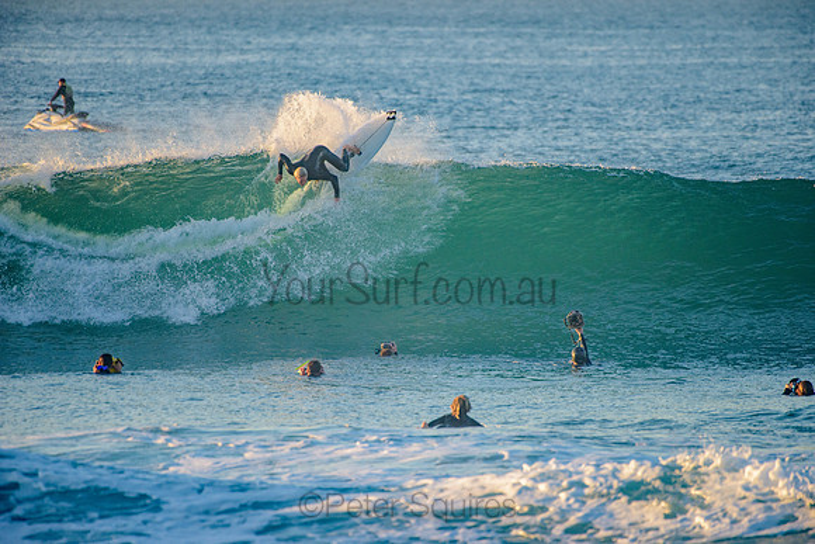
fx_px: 11322
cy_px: 272
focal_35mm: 500
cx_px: 408
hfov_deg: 4.1
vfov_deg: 2.8
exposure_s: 1/1250
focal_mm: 500
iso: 560
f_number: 5.6
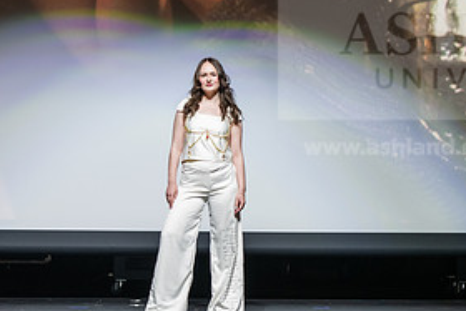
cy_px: 182
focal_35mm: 145
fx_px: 1878
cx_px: 228
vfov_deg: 9.5
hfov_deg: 14.1
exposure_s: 1/160
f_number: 3.2
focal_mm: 70
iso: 2000
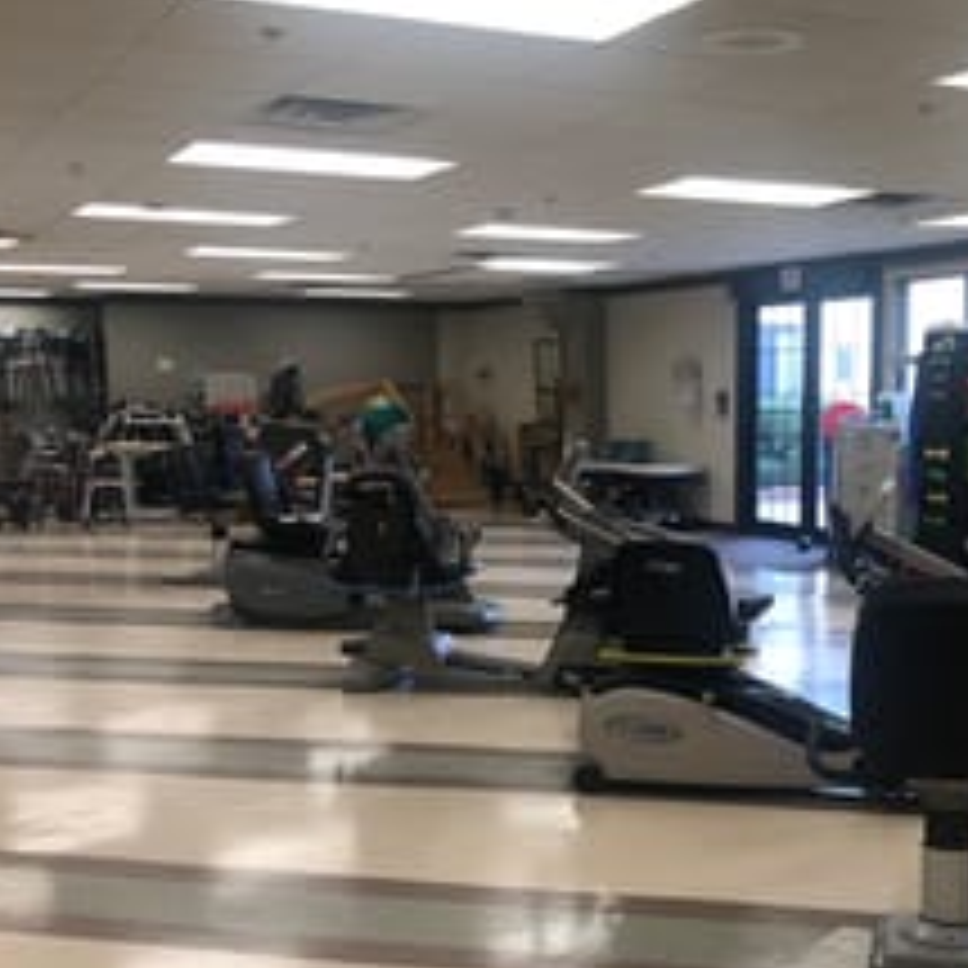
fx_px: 1455
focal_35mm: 46
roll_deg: +1.5
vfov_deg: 36.6
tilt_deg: -6.7
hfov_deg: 36.5
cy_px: 585
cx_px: 630
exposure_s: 1/30
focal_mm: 3.99
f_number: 1.8
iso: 32
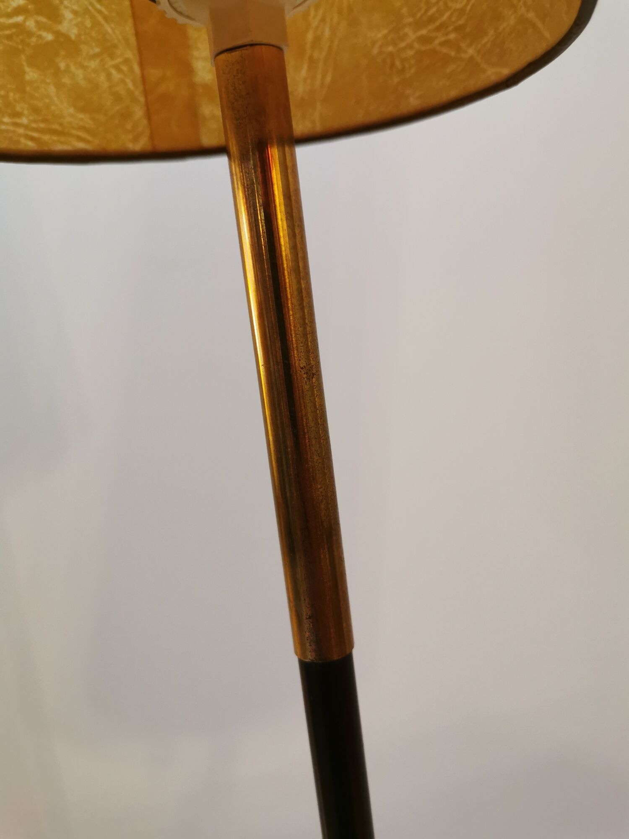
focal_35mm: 27
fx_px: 654
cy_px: 420
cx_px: 314
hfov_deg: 51.4
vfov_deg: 65.3
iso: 250
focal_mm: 5.58
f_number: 1.8
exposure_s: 1/50
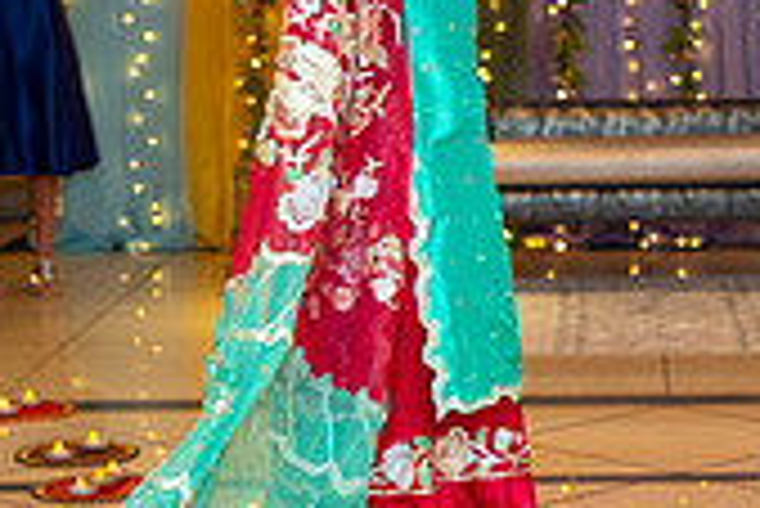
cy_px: 144
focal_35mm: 129
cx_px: 745
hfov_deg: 15.6
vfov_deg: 10.6
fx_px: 2726
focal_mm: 36
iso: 1000
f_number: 2.8
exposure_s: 1/80
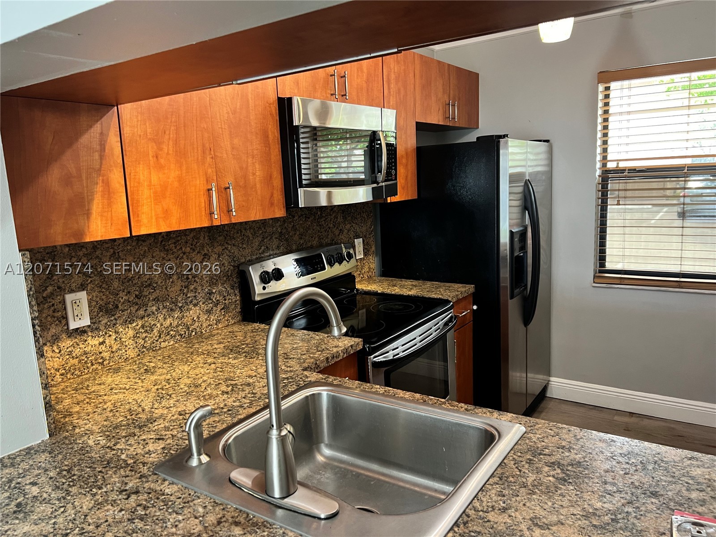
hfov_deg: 67.3
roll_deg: +3.0
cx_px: 358
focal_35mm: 26
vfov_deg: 53.1
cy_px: 268
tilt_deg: -9.2
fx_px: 538
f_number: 1.5
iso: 250
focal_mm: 5.7
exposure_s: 1/60
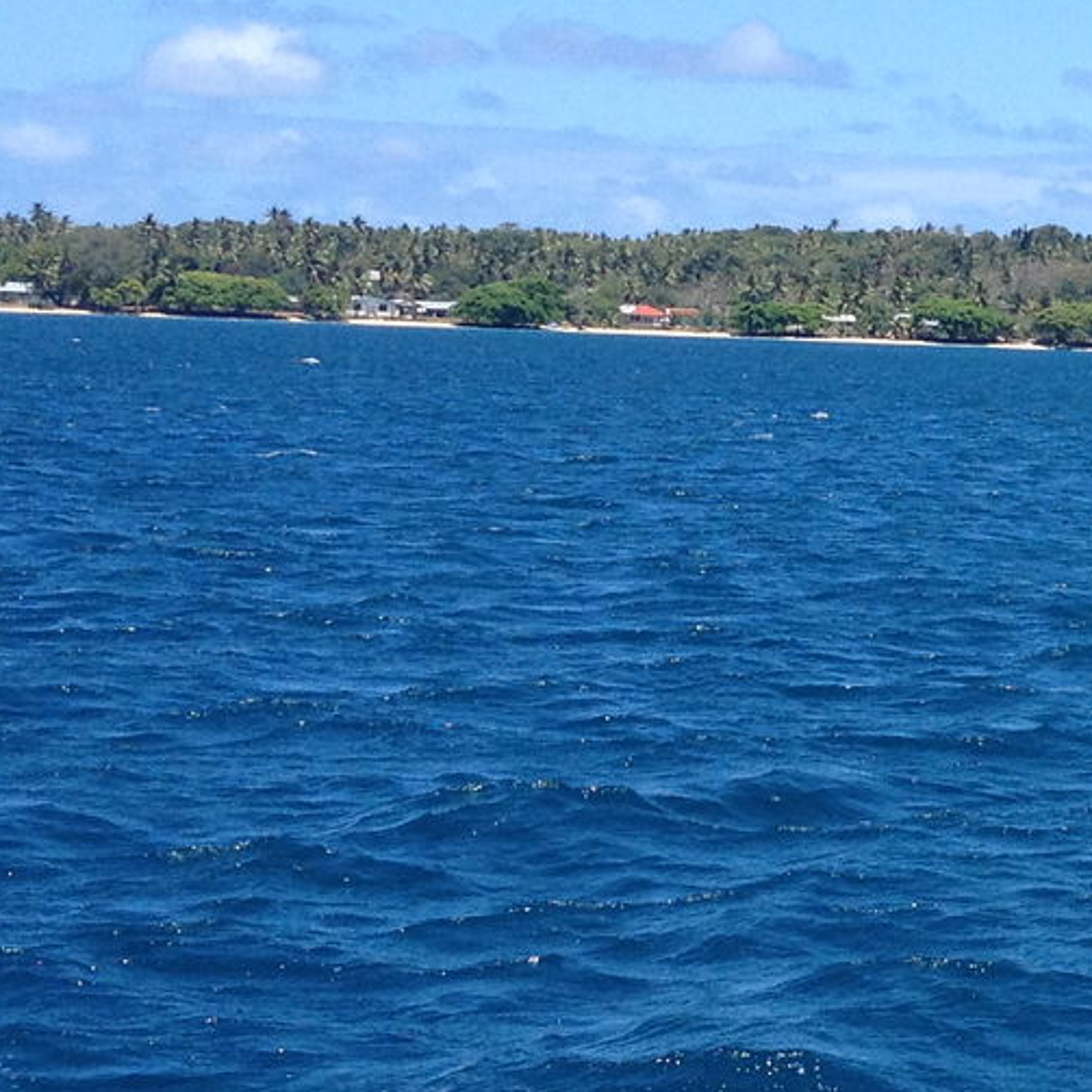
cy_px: 443
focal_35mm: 118
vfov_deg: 14.8
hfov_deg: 13.7
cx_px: 1745
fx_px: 4211
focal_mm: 4.28
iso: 50
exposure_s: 1/1534
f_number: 2.4
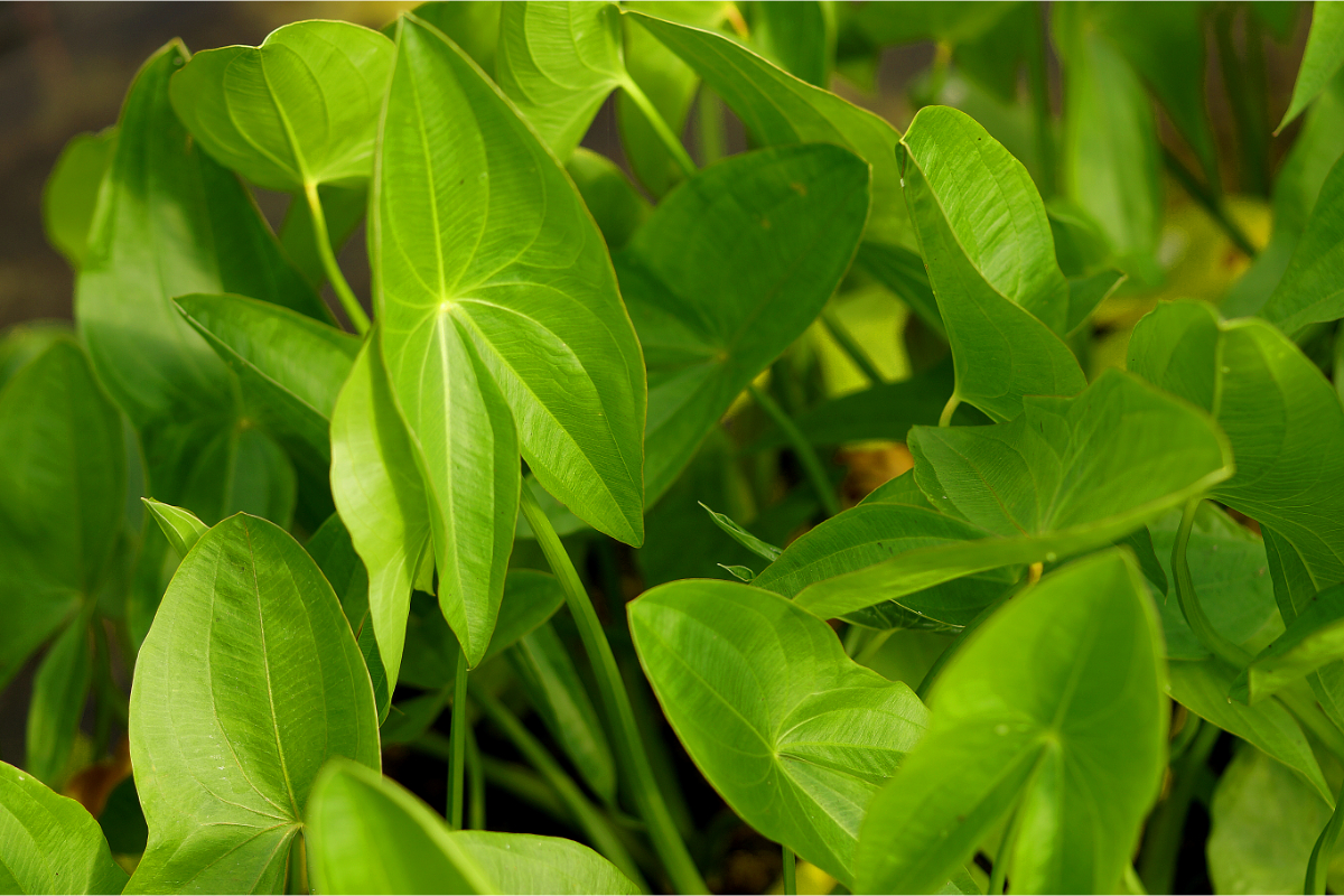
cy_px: 448
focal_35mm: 150
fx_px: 5600
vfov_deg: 9.1
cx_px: 672
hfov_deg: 13.7
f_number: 2.8
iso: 100
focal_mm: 100
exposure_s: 1/400
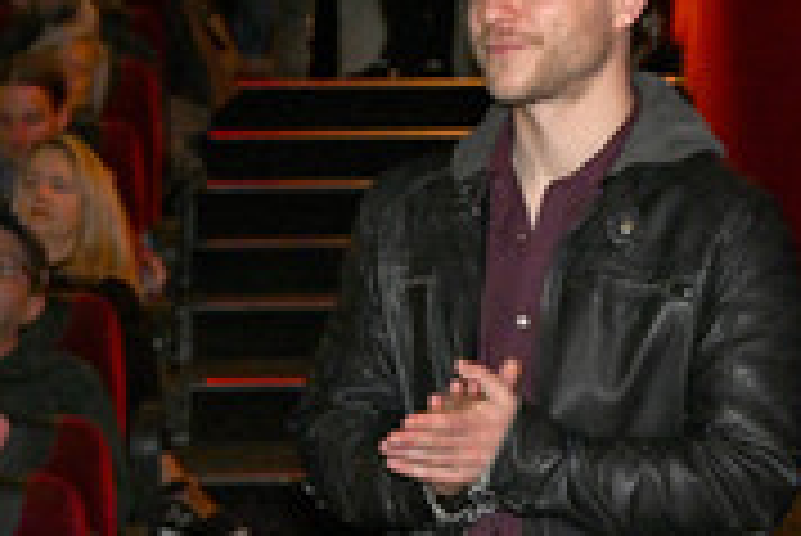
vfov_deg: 8.2
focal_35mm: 167
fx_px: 3719
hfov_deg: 12.3
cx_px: 502
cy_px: 437
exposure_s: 1/100
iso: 4000
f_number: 6
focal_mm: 66
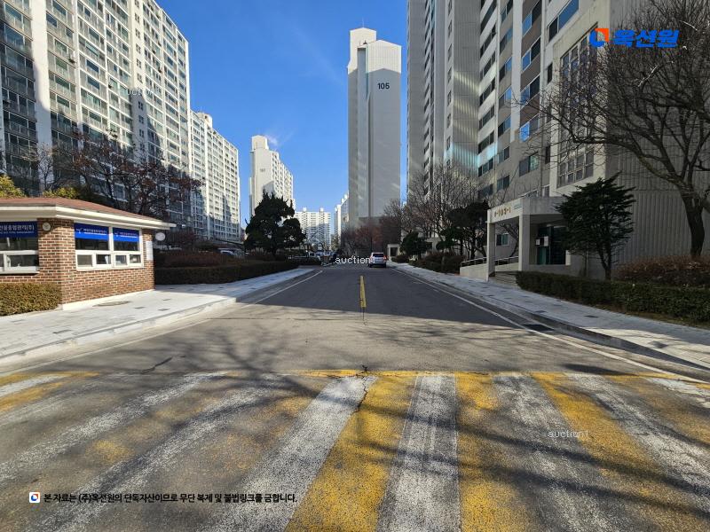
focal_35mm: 13
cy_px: 266
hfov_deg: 106.2
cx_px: 355
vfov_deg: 89.9
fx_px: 267
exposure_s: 1/1350
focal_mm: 2.2
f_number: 2.2
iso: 50
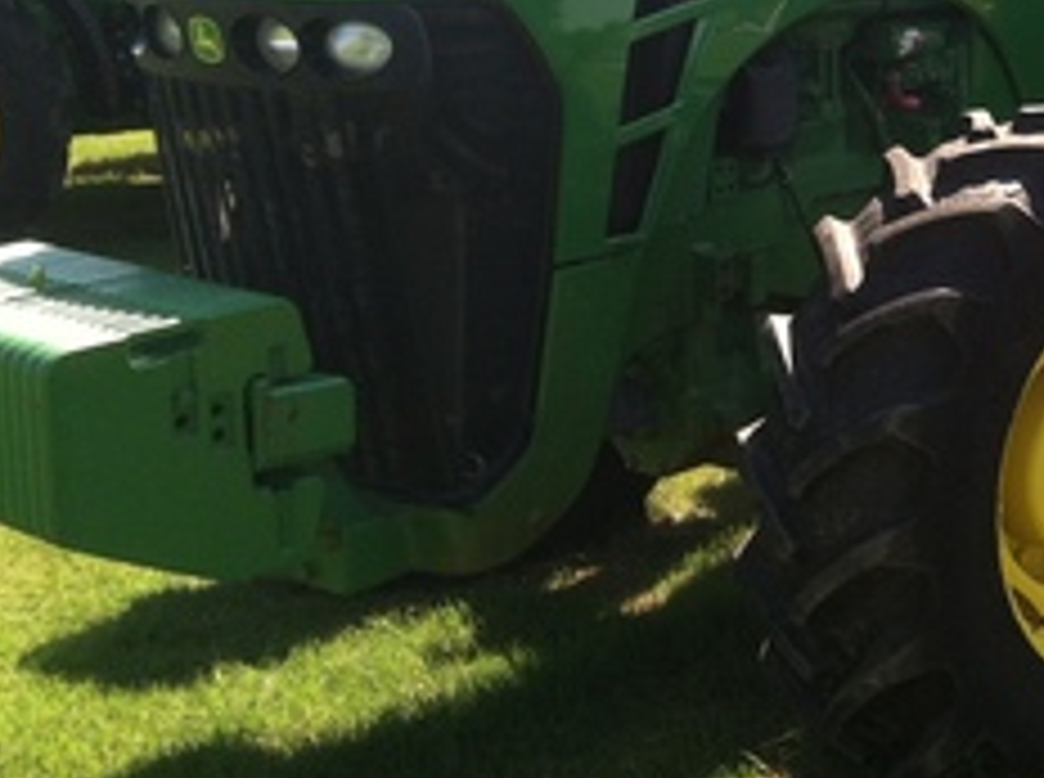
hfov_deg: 23.1
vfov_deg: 17.6
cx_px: 986
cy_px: 27
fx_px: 2468
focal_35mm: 82
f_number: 2.8
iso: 80
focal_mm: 3.85
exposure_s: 1/391
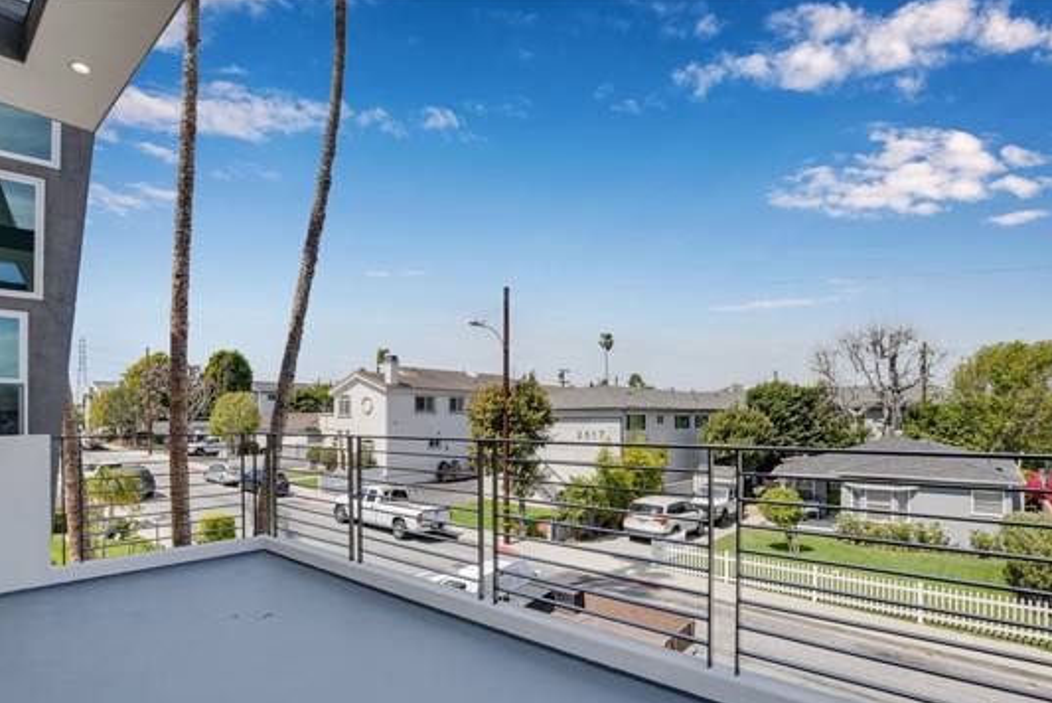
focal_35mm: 18
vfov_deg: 66.9
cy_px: 414
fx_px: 526
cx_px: 456
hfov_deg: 89.5
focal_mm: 10
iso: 400
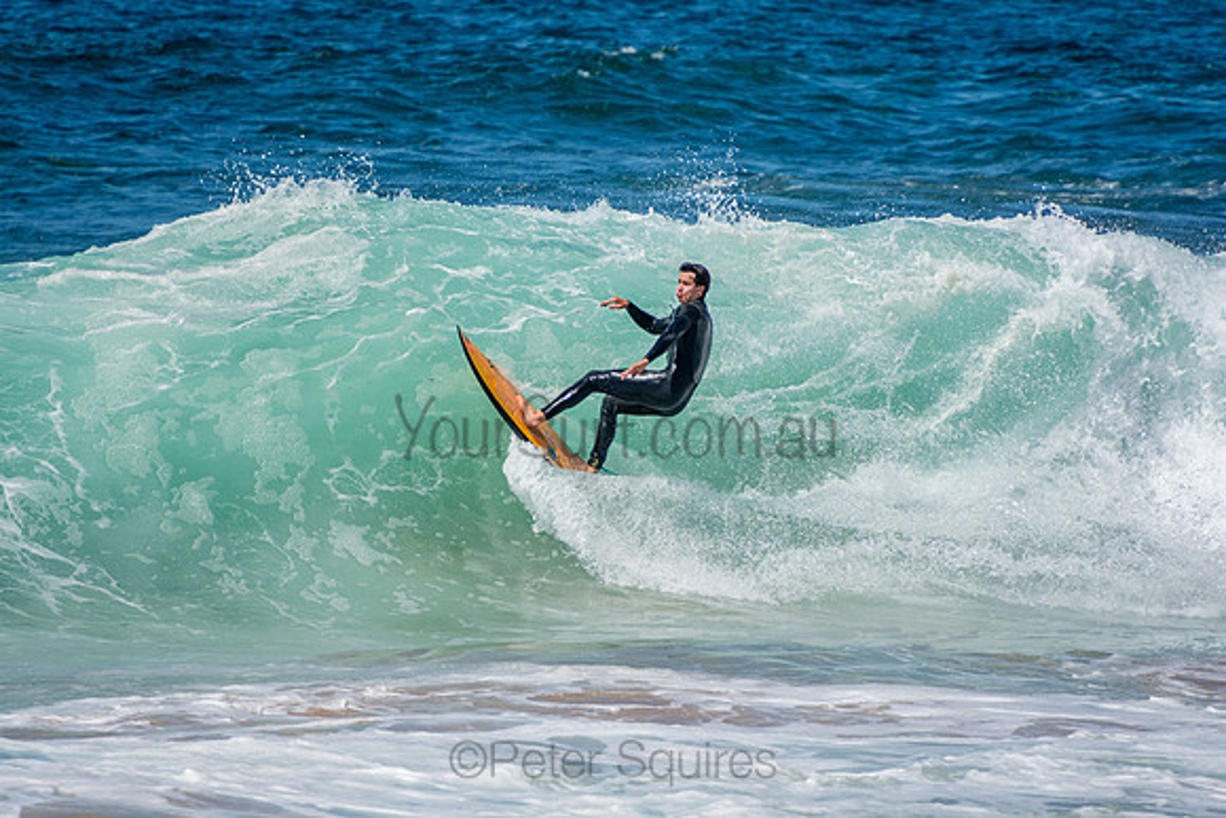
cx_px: 613
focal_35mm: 600
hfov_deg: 3.4
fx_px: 20437
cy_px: 409
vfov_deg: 2.3
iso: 280
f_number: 5.6
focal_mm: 400
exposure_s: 1/2000
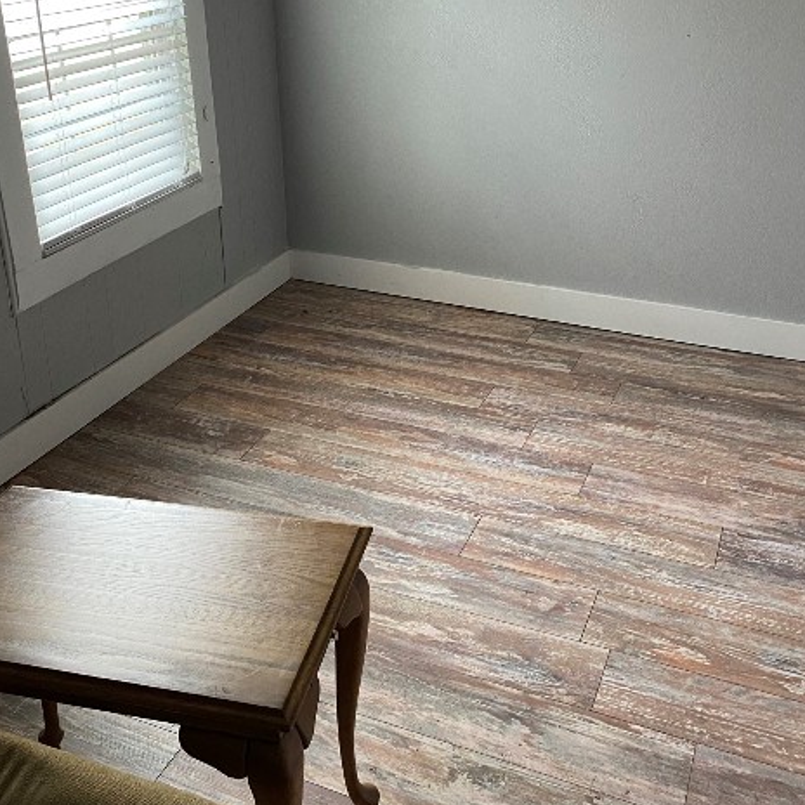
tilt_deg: -20.7
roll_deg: +2.3
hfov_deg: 43.8
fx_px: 1000
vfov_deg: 42.9
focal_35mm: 38
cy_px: 232
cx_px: 354
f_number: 1.8
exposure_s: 1/60
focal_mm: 4.25
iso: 320
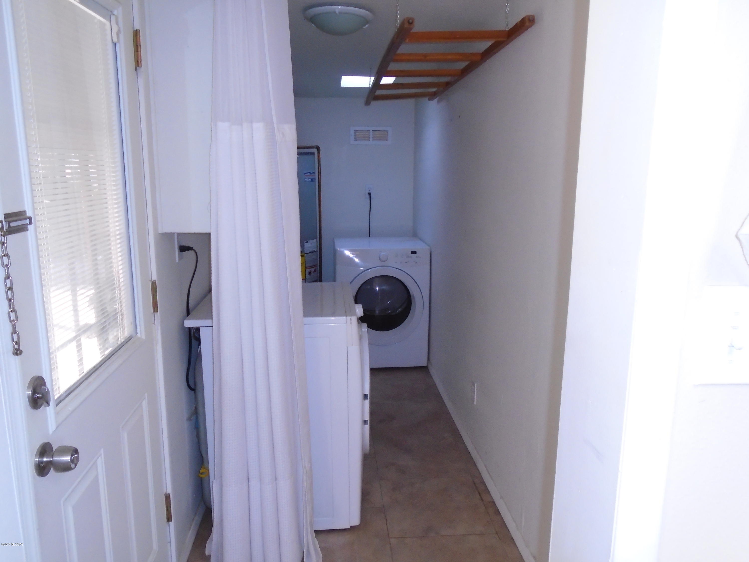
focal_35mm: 26
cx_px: 374
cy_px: 281
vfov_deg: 53.1
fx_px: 563
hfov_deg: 67.3
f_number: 3.2
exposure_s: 1/40
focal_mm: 4.6
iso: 320
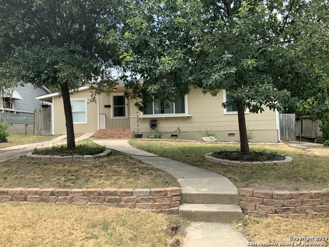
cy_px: 124
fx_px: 276
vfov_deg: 48.2
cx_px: 164
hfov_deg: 61.7
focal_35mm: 29
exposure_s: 1/912
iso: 16
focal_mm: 3
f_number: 1.8
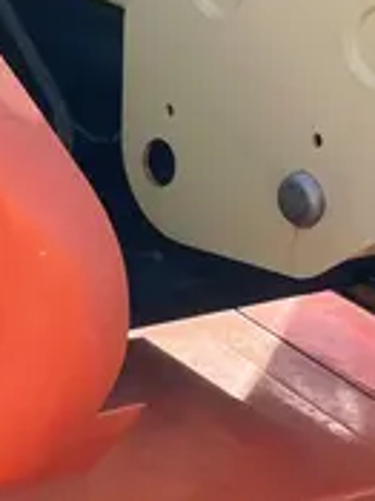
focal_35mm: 109
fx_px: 1576
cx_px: -240
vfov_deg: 18.1
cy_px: 233
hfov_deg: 12.7
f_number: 1.6
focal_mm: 4.2
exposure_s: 1/450
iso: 32
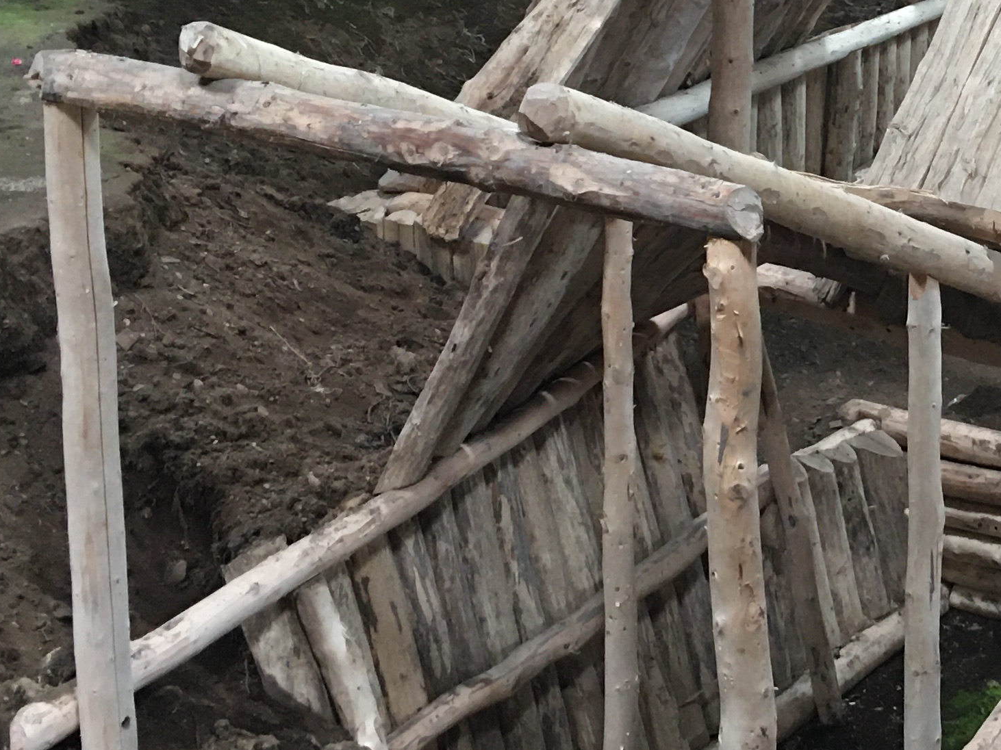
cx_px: 1000
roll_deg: -0.6
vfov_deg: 18.2
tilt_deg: -14.5
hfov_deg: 23.4
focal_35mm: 80
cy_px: 130
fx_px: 2313
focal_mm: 4.15
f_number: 2.2
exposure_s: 1/15
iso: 64
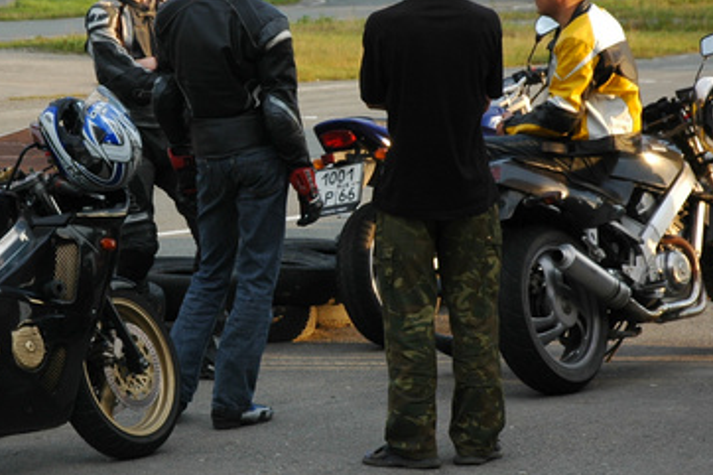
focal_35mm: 145
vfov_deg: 9.4
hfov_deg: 14.1
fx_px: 2870
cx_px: 221
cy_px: 143
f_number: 4.5
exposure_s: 1/60
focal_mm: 50
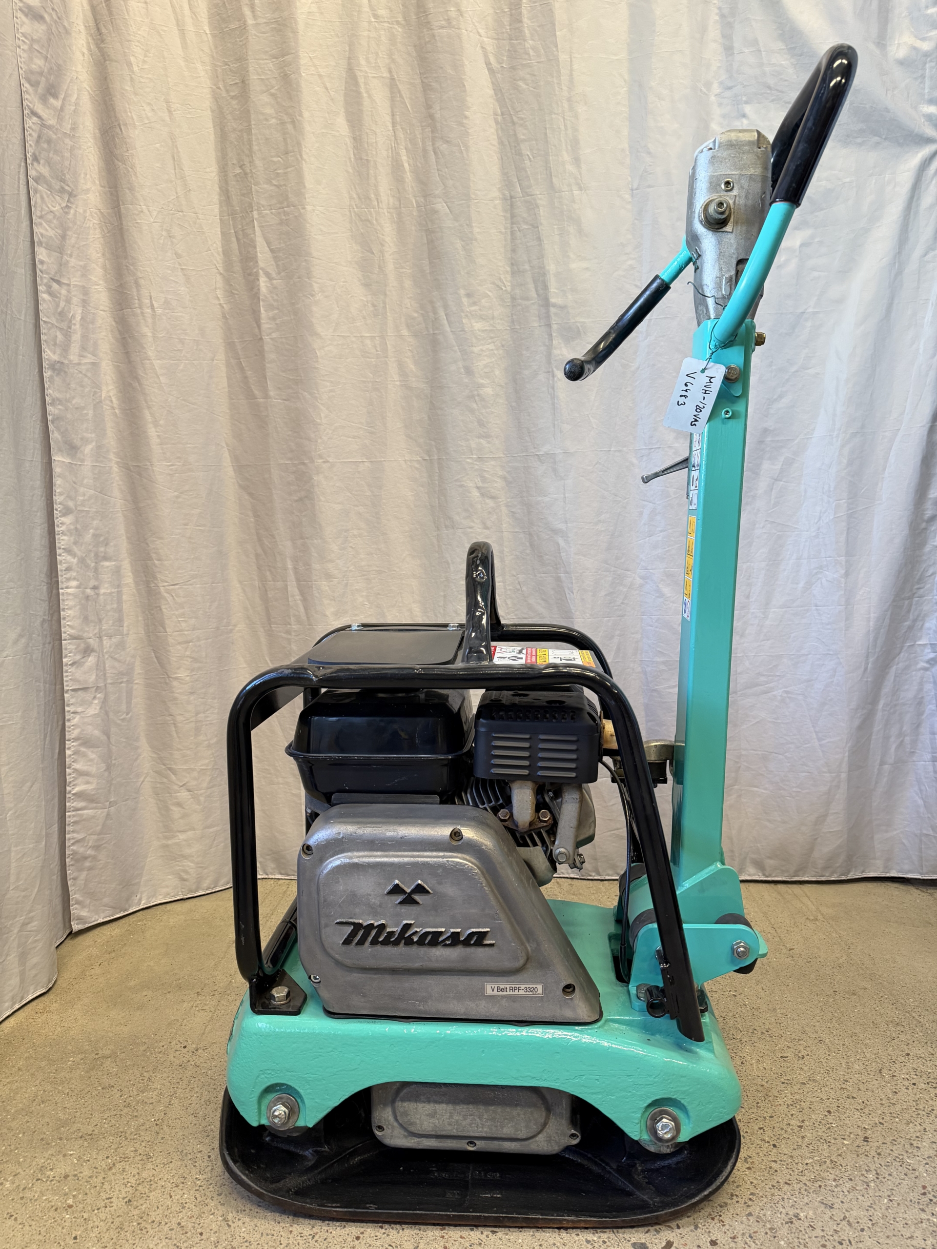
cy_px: 624
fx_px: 866
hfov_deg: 56.8
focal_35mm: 24
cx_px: 468
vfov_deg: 71.6
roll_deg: +1.7
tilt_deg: -5.7
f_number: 1.78
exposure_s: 1/50
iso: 320
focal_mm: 6.76
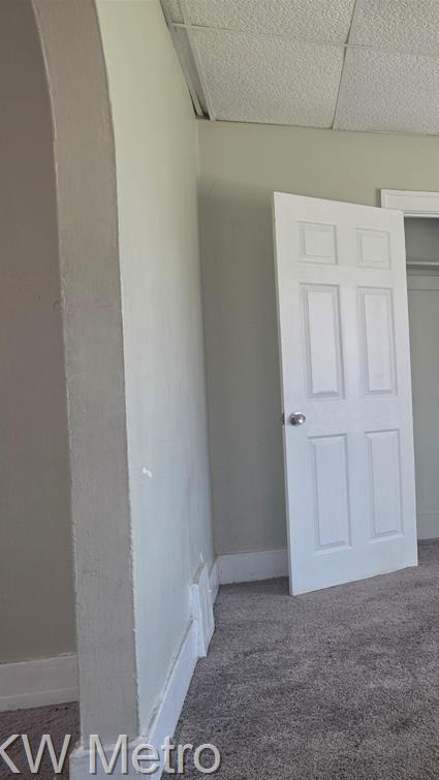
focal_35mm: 34
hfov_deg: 30.3
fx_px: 703
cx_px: 504
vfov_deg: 58.0
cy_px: 396
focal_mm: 6.3
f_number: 1.7
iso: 125
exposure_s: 1/180
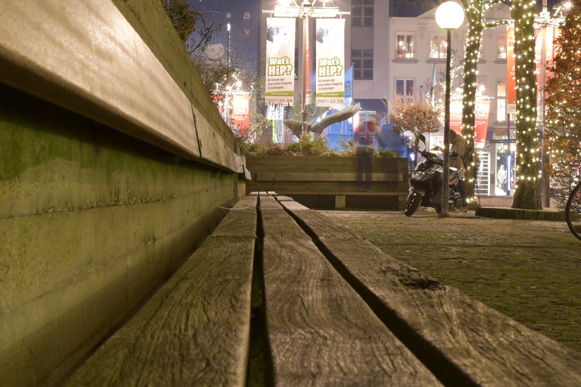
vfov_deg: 16.6
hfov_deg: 24.7
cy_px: 201
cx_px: 336
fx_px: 1323
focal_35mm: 82
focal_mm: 22
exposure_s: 8
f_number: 8
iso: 100
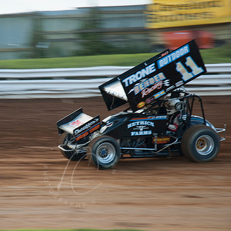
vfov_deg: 12.9
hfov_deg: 12.9
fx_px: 1019
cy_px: 115
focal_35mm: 135
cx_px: 79
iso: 200
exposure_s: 1/160
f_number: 4.5
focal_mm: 70
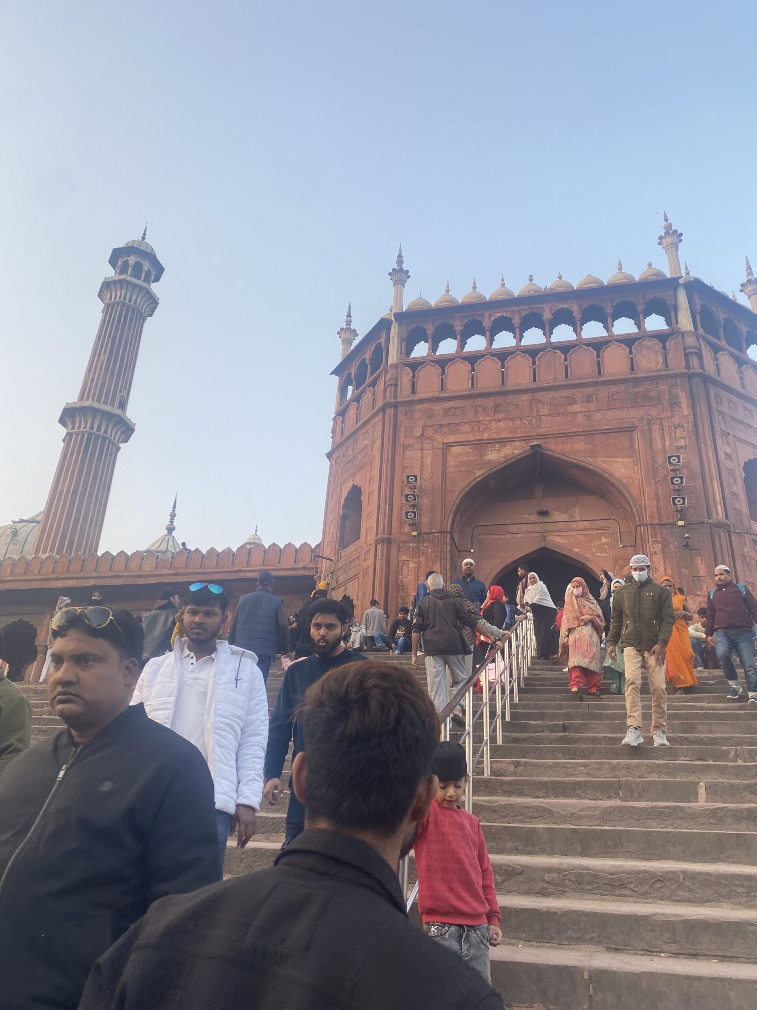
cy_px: 505
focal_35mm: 26
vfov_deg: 67.3
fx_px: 758
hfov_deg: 53.1
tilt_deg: +27.0
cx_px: 378
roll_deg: -3.6
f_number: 1.8
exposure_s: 1/169
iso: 32
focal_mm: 4.25
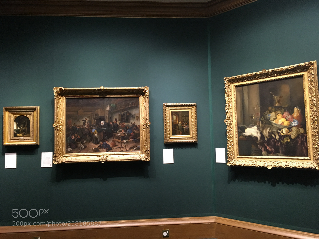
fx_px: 267
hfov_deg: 61.7
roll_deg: +1.2
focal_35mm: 29
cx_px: 160
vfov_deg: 48.2
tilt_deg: +5.6
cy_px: 120
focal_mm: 4.15
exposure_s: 1/20
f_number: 2.2
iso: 200
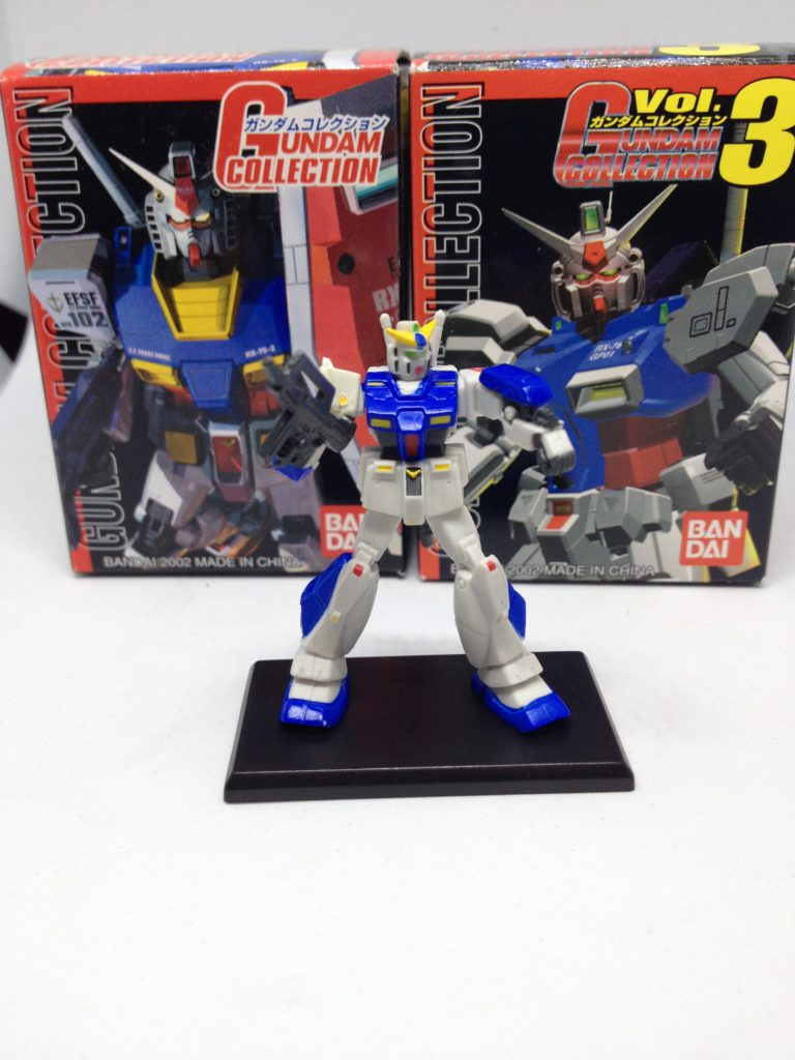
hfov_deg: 40.7
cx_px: 398
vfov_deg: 52.6
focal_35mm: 35
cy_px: 530
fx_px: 1072
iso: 64
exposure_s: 1/60
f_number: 2.4
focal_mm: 4.28
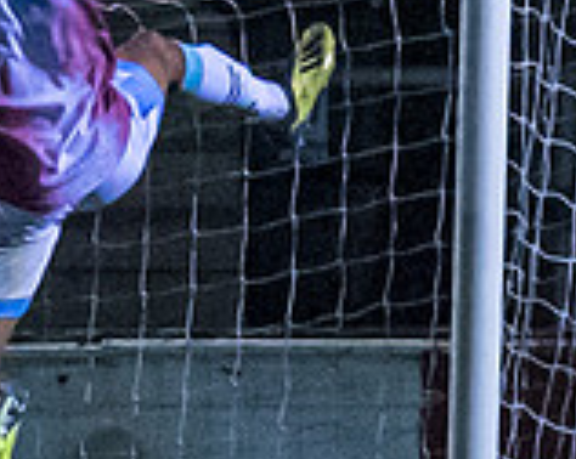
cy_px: 477
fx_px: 34342
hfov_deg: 1.0
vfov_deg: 0.8
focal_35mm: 2017
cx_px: -666
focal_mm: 220
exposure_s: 1/1000
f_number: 4
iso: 8000
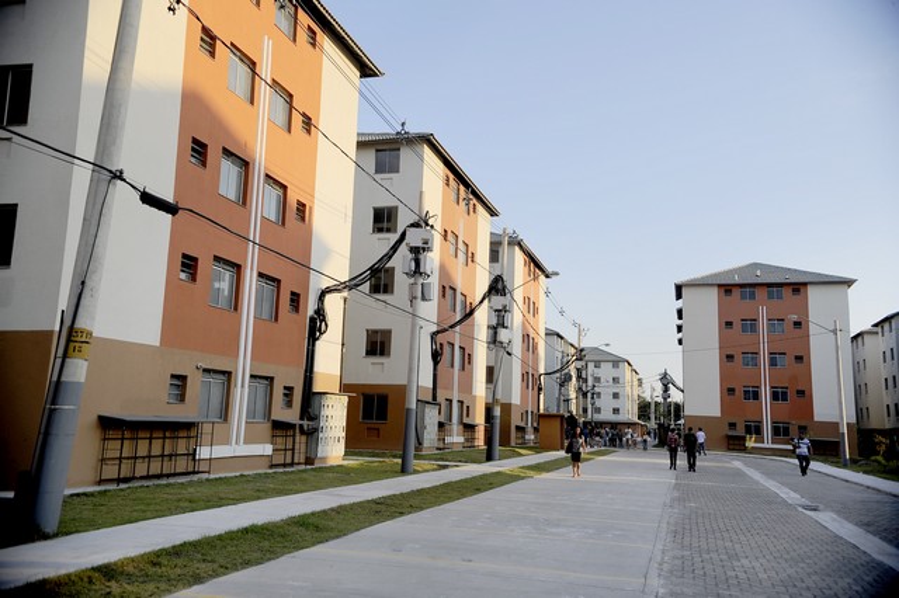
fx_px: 774
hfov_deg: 60.3
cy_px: 299
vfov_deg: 42.3
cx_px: 450
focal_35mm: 31
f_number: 8
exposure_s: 1/250
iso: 200
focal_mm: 31
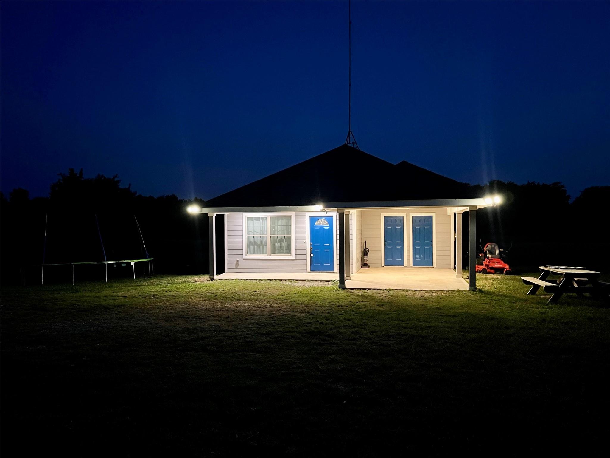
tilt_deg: -1.3
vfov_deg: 53.1
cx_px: 305
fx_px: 458
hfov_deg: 67.3
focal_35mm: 26
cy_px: 229
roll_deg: +0.5
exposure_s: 1/30
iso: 1000
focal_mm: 5.1
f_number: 1.6
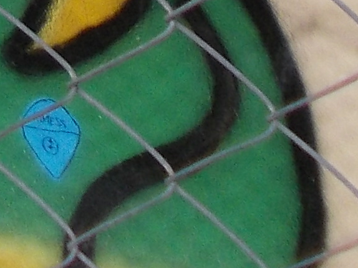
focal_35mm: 178
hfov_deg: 10.2
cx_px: -381
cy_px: -575
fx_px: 1840
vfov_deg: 7.3
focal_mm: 4
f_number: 5.4
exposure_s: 1/640
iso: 80
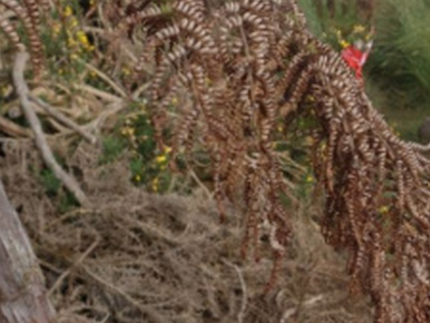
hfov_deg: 15.7
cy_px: 67
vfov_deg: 12.0
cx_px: 432
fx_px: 1529
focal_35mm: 123
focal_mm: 24
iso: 250
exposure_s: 1/640
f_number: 5.6
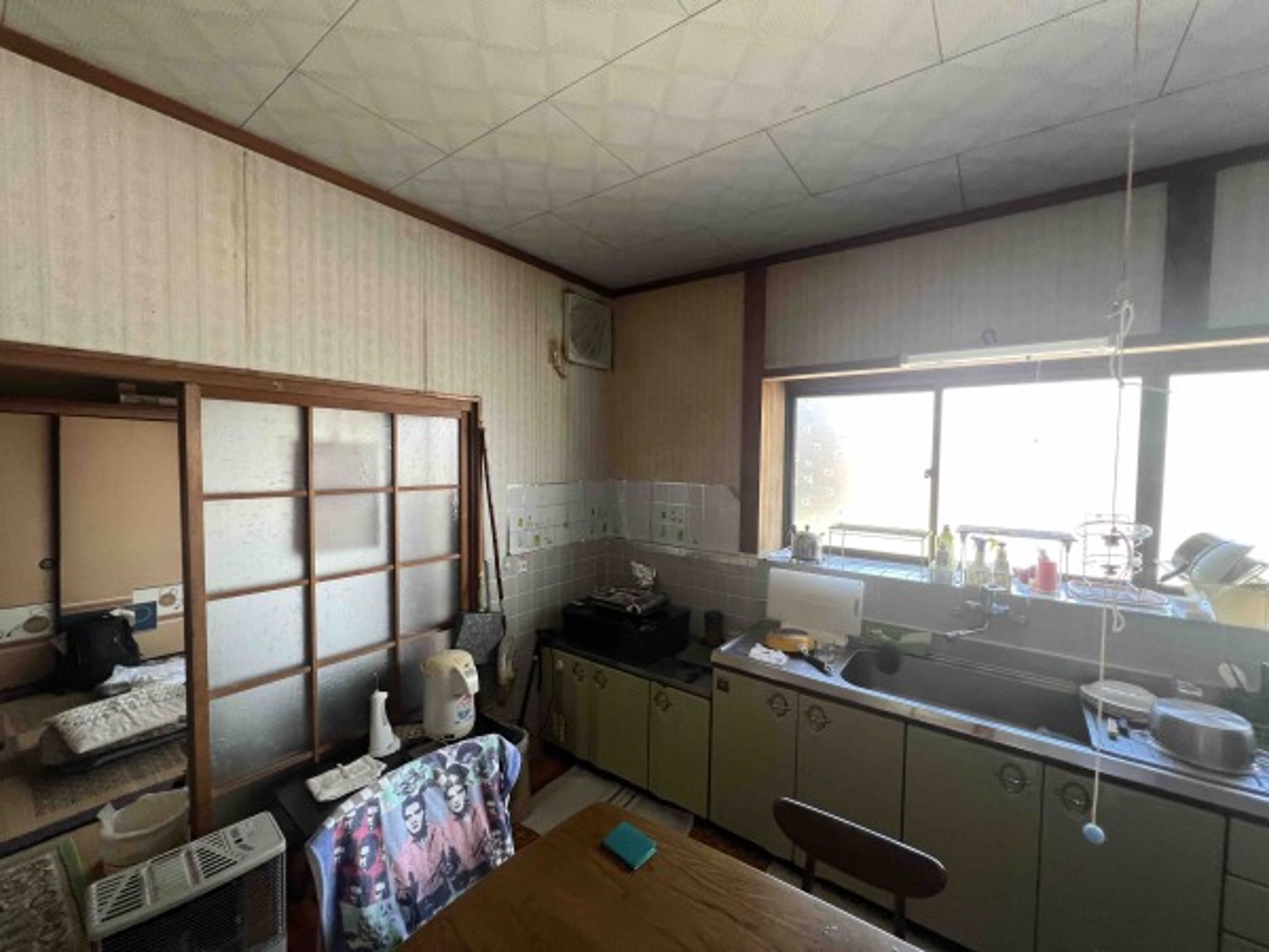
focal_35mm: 13
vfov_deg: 89.9
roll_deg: +0.1
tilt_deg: -3.1
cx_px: 634
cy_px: 476
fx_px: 477
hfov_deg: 106.2
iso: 200
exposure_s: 1/99
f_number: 1.8
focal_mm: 1.57
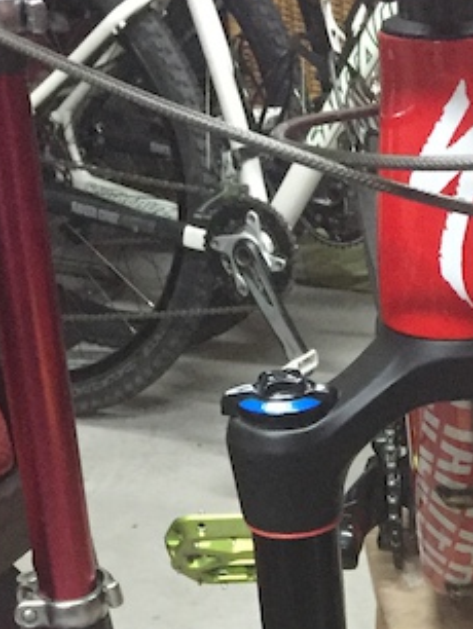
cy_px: 824
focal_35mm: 97
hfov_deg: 15.0
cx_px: 463
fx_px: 1765
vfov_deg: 18.7
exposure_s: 1/30
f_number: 2.2
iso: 250
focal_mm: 4.15
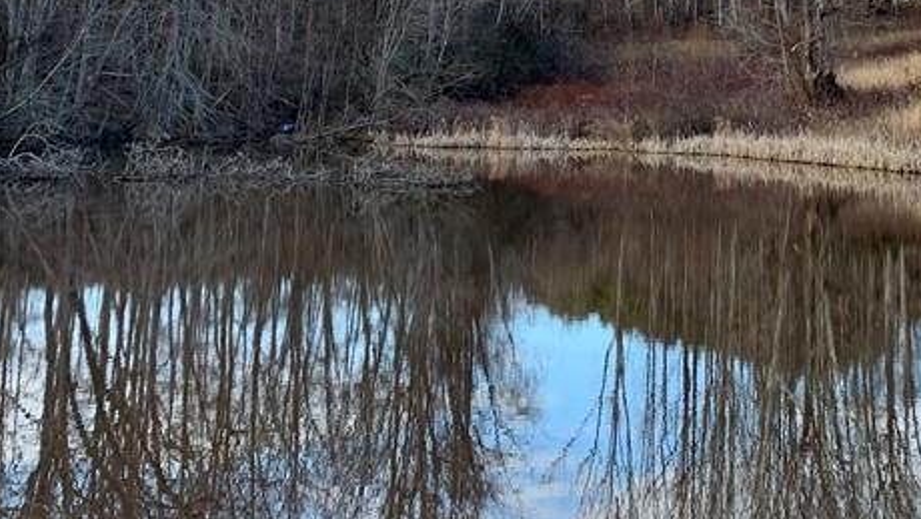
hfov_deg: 32.6
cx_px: 697
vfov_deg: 17.5
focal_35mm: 63
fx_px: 1539
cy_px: -214
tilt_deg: +11.0
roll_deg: -0.4
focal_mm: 4.25
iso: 25
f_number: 1.8
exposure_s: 1/137
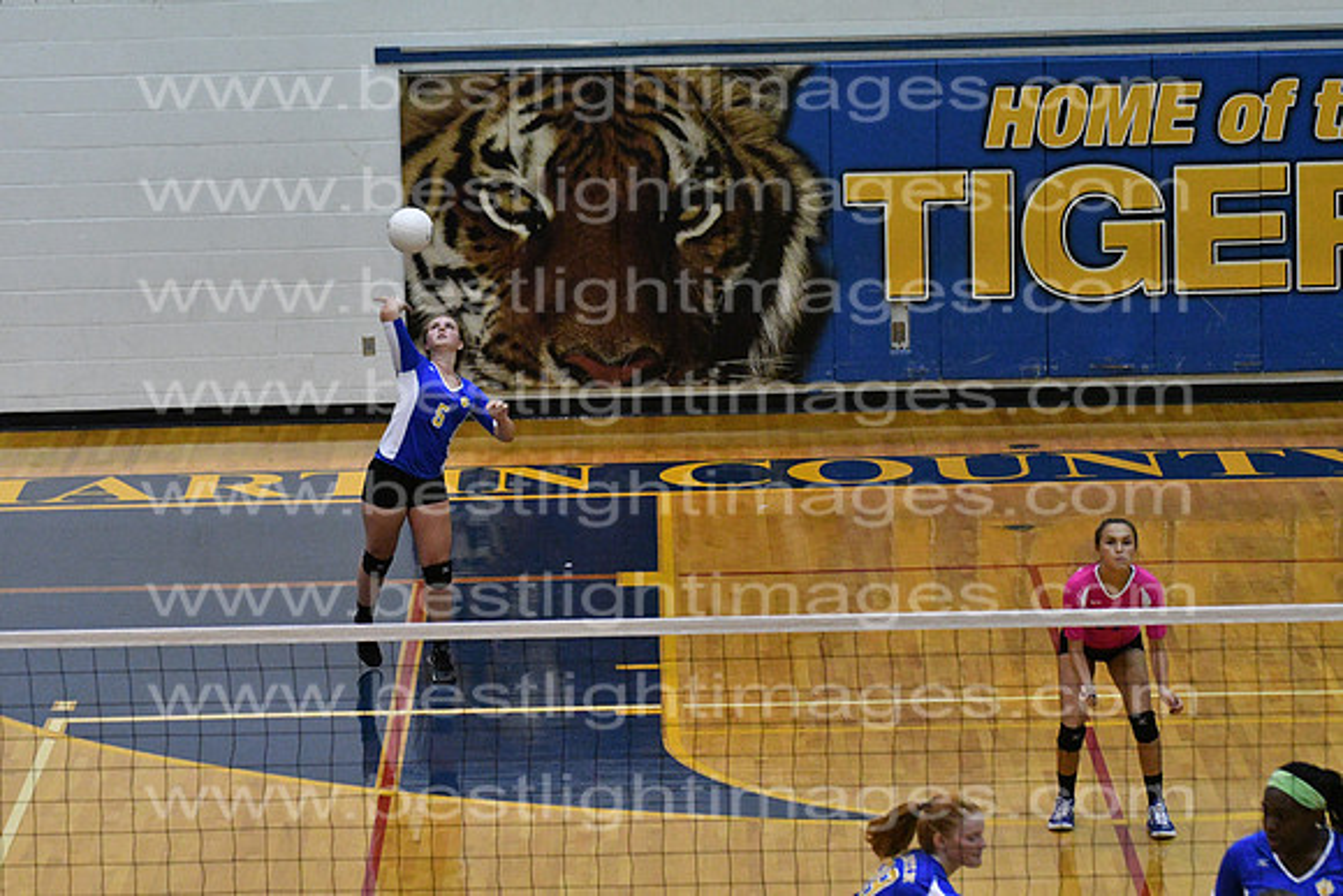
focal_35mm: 210
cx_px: 672
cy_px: 448
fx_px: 7836
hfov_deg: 9.8
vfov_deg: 6.5
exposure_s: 1/640
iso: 8000
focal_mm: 140
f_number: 4
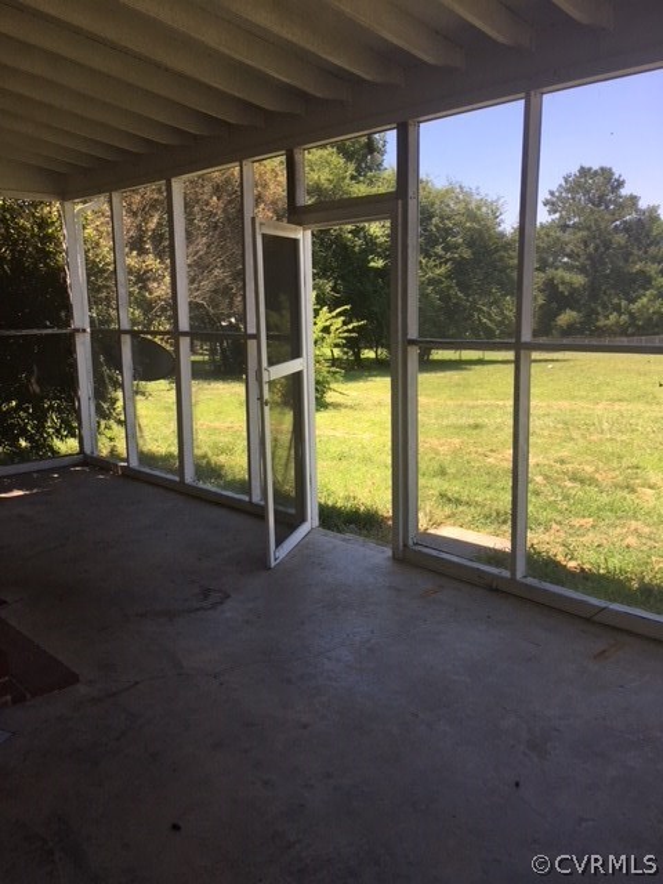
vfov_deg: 61.7
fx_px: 741
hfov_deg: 48.2
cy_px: 442
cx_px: 332
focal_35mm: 29
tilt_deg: -10.0
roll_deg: +1.0
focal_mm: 4.15
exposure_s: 1/418
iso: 25
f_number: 2.2
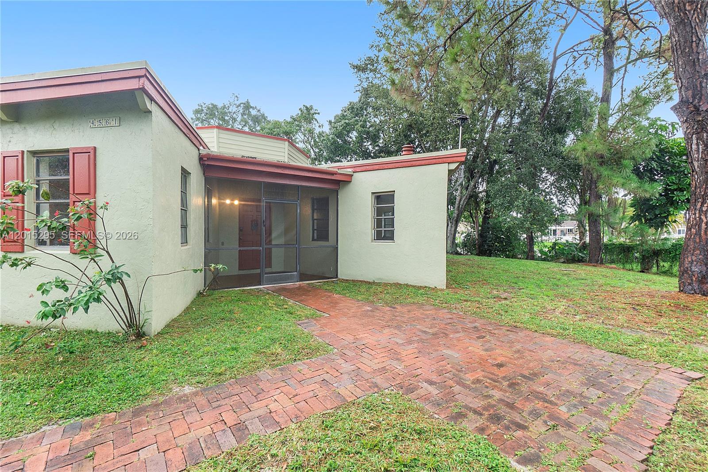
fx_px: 295
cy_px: 236
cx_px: 354
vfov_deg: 77.3
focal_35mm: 15
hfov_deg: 100.4
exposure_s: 1/20
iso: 200
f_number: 9
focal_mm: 10
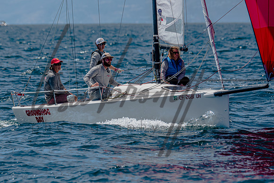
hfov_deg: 3.7
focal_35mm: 555
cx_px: 114
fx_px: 4226
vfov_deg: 2.5
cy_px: 107
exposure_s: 1/2000
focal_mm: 300
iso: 200
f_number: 5.6
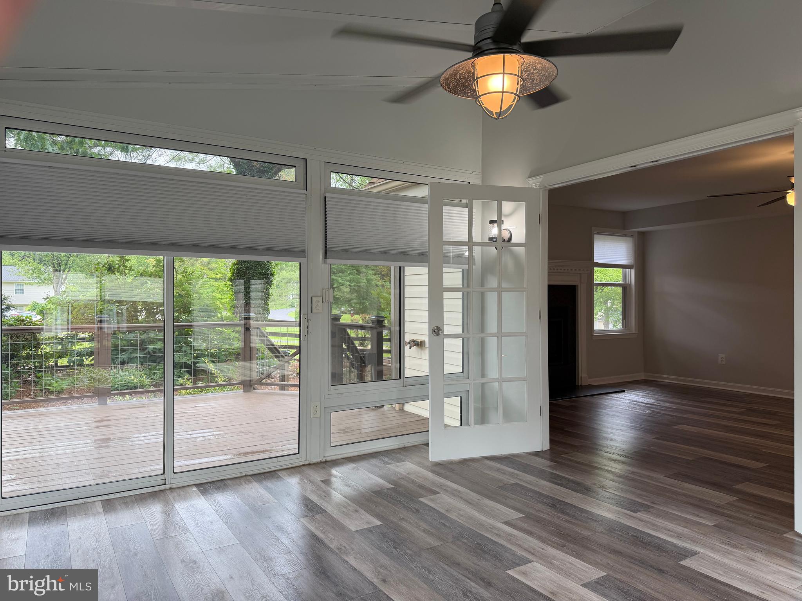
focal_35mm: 24
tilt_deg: -1.4
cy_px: 300
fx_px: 556
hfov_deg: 71.6
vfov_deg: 56.8
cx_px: 401
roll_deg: +0.1
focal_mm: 6.76
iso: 80
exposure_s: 1/120
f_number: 1.78
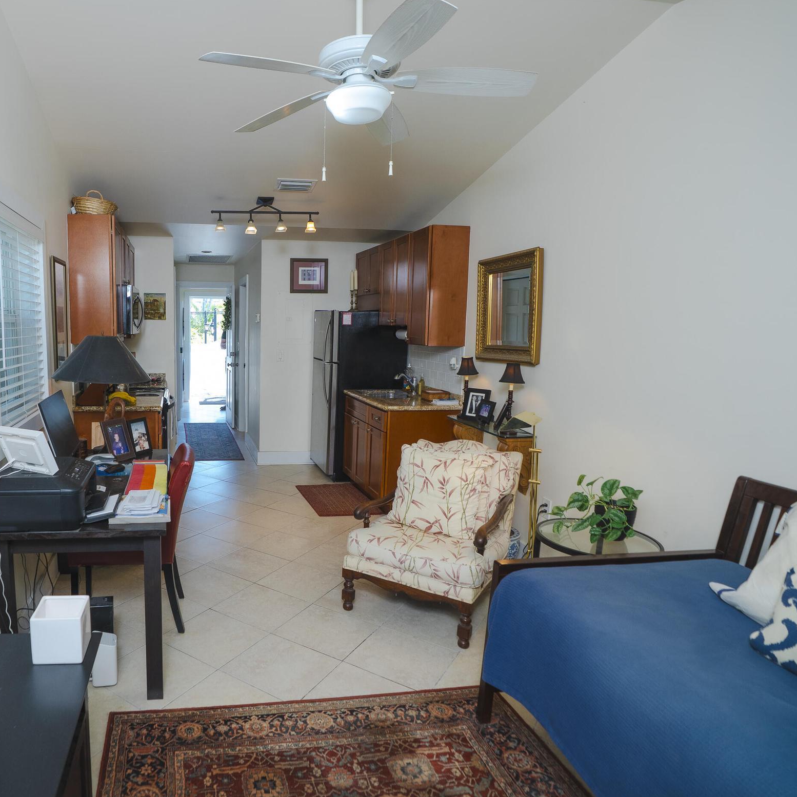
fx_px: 547
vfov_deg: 72.1
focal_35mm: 21
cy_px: 400
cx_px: 256
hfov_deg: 69.8
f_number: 4.5
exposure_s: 1/200
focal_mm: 16
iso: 800
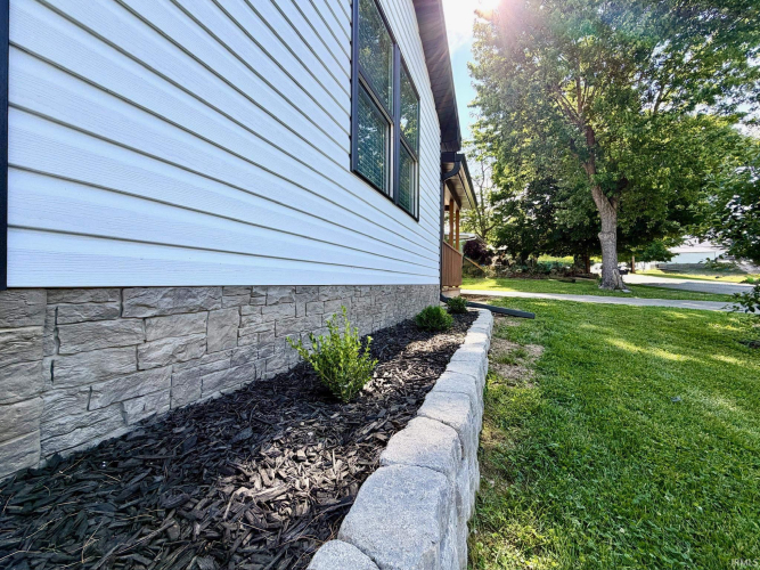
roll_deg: +0.4
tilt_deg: +0.3
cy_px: 285
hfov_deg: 102.1
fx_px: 307
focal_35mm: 14
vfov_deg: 85.7
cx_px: 380
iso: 50
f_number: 2.2
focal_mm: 2.22
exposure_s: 1/502
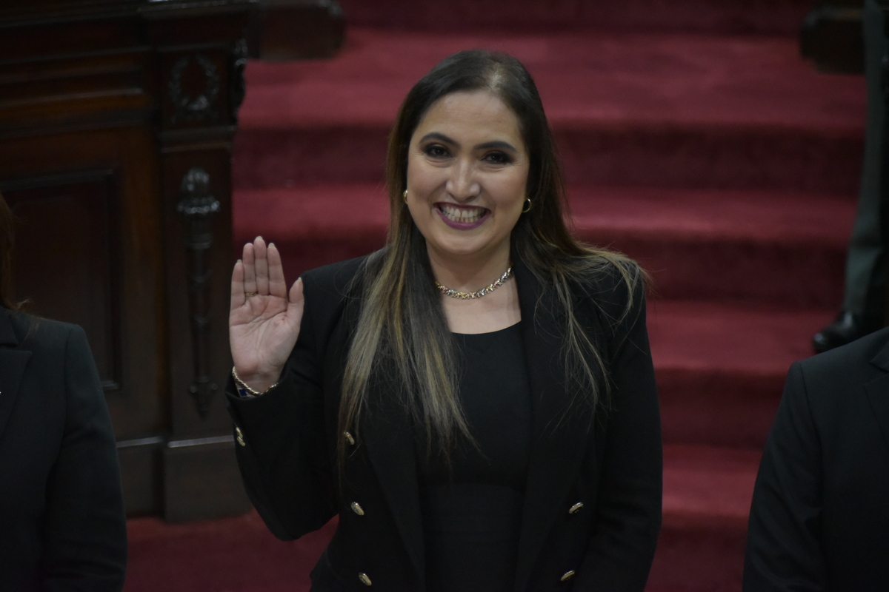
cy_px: 296
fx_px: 3012
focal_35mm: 122
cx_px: 444
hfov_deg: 16.8
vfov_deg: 11.2
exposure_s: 1/250
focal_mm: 122
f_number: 4.5
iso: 6400
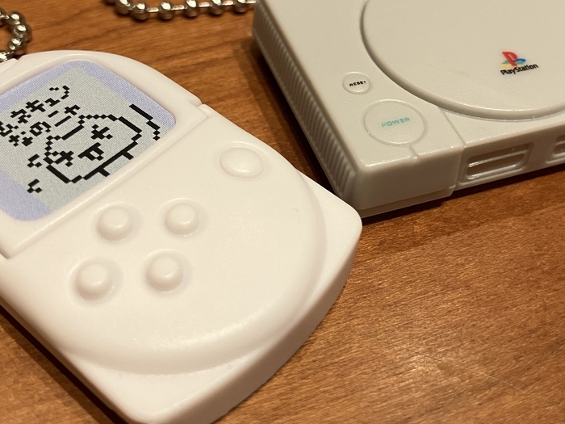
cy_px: 150
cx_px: 283
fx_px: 783
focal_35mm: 48
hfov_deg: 39.7
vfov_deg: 30.1
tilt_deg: -45.6
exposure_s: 1/60
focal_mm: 3.99
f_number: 1.8
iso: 125
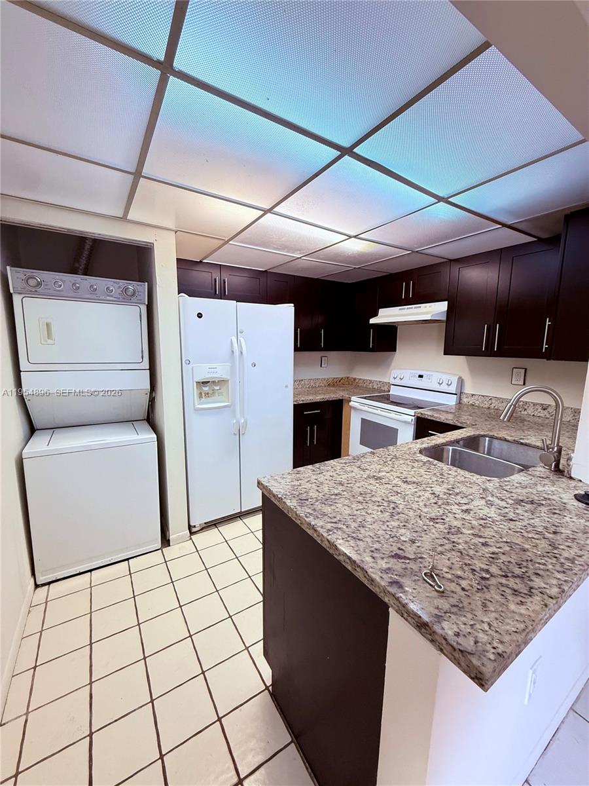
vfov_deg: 102.1
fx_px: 318
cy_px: 393
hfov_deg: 85.7
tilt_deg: -8.5
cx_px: 294
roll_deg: -1.3
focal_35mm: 14
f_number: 2.2
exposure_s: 1/120
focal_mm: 2.22
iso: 400
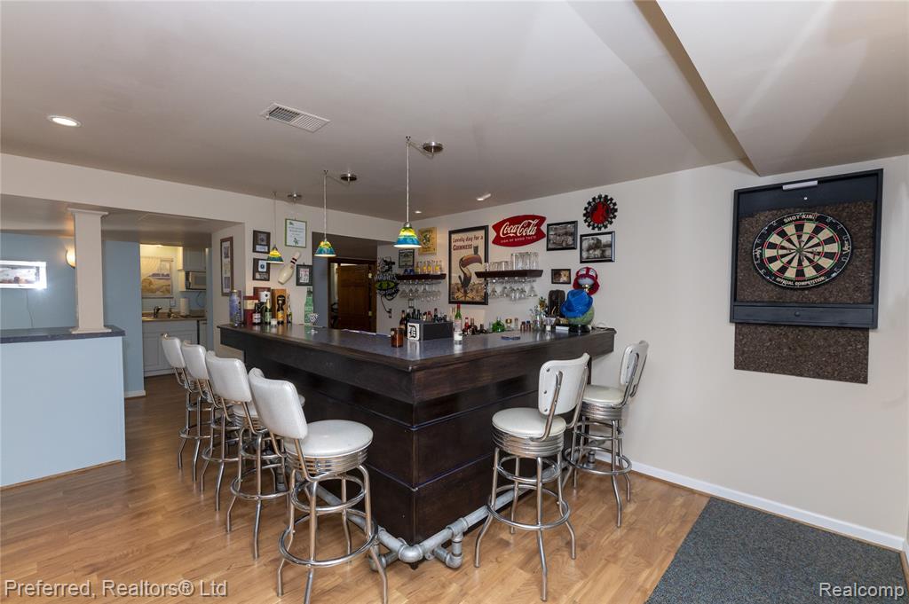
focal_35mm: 15
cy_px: 302
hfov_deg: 100.4
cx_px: 454
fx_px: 378
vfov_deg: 77.2
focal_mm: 15
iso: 1250
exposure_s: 1/160
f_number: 8
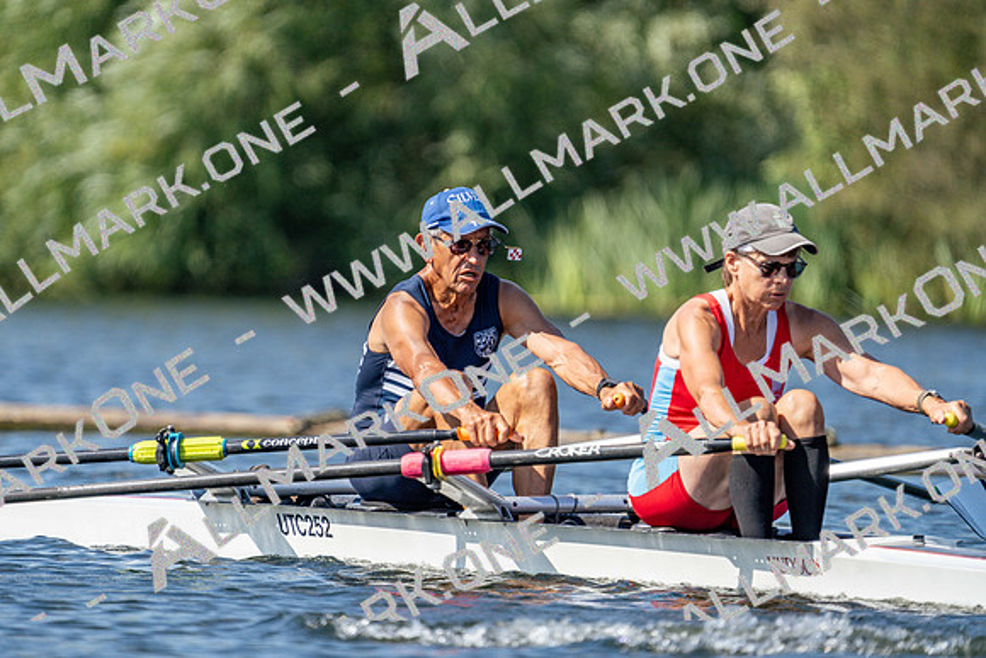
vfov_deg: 2.3
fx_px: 16272
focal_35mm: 594
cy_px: 329
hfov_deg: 3.5
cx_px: 493
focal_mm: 594
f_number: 6.3
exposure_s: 1/2000
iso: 400
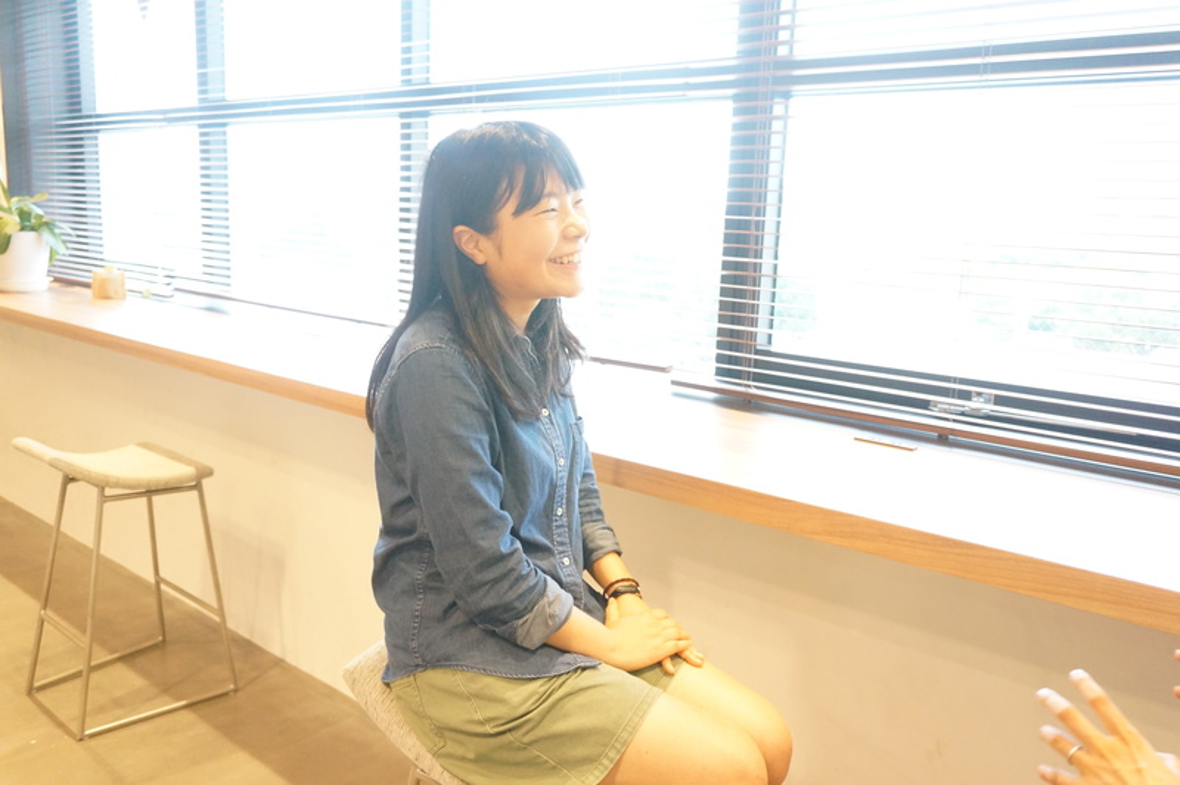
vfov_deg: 45.6
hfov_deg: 64.6
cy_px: 392
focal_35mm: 28
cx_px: 590
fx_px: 933
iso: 3200
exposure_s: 1/100
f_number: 4
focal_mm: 19
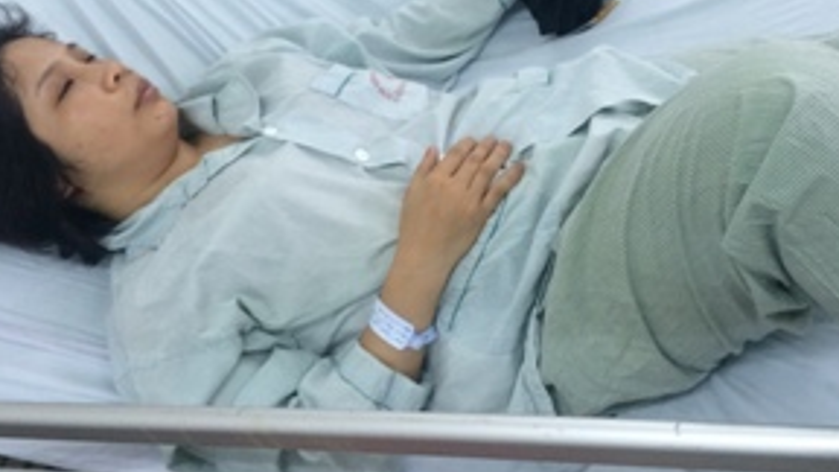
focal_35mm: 46
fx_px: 1023
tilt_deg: -41.6
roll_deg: +24.2
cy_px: 63
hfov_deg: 44.6
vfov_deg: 25.3
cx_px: 446
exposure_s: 1/33
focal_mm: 4.15
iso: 125
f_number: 2.2
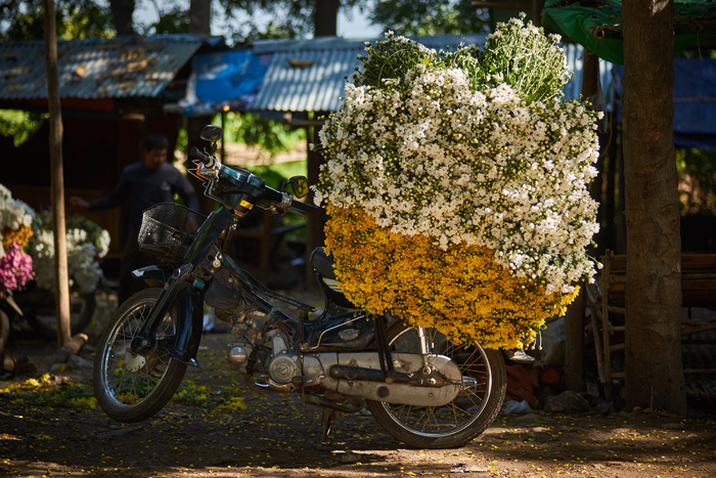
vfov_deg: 13.7
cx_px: 358
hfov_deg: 20.4
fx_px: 1989
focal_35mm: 100
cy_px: 239
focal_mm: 100
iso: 200
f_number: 2.8
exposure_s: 1/500
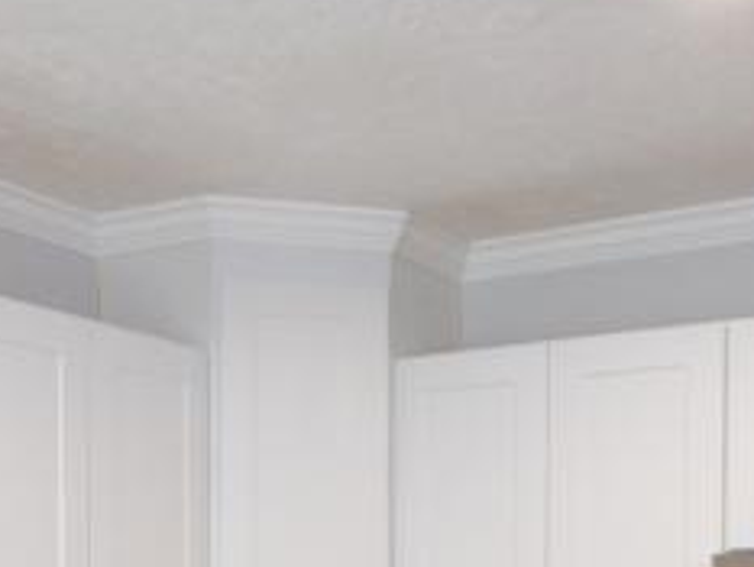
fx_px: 1438
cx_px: 337
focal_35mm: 66
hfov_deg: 29.4
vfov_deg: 20.4
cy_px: 729
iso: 320
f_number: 3.3
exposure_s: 1/60
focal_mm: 4.3
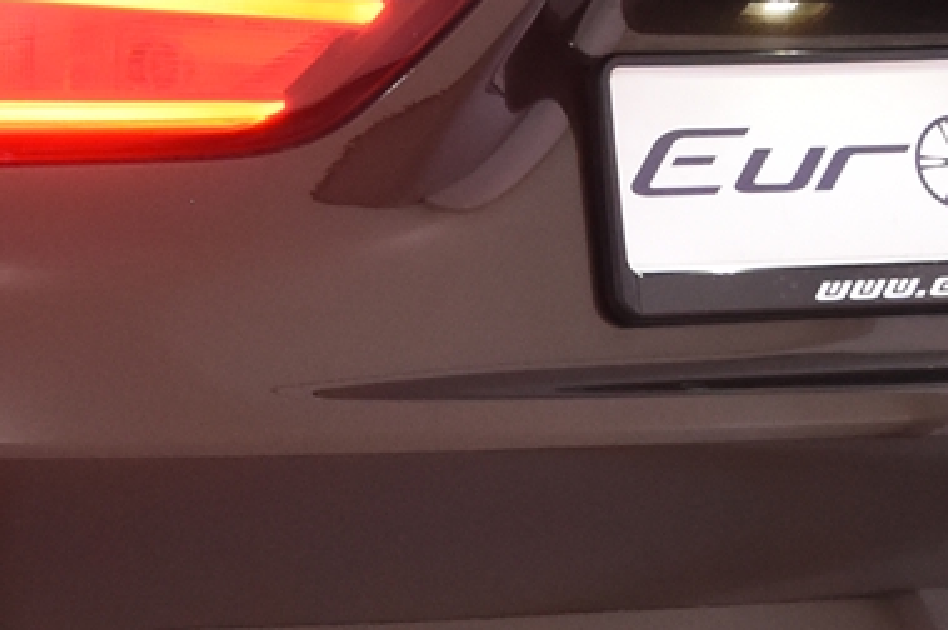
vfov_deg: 6.4
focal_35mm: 213
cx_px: 270
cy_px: 385
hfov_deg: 9.7
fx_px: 5604
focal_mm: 28
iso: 1600
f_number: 4
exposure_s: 1/60
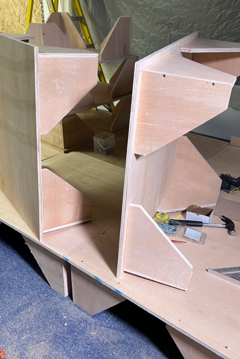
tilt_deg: -28.4
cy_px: 176
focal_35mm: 37
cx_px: 118
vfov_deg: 51.9
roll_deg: -0.4
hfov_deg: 36.0
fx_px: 370
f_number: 1.5
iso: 80
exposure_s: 1/50
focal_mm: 5.7
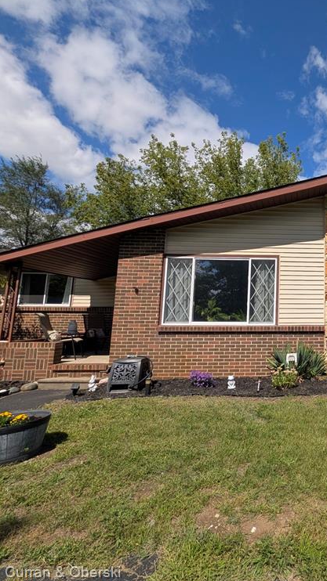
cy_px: 283
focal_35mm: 18
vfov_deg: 92.7
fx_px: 278
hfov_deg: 50.0
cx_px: 324
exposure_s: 1/4184
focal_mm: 2.02
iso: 51
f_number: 1.7
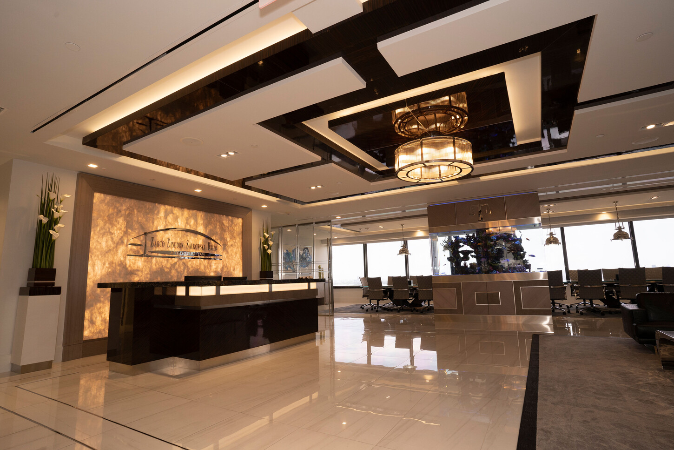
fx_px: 337
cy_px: 225
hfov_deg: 90.0
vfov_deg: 67.4
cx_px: 337
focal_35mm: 18
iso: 640
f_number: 9
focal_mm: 18
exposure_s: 1/60
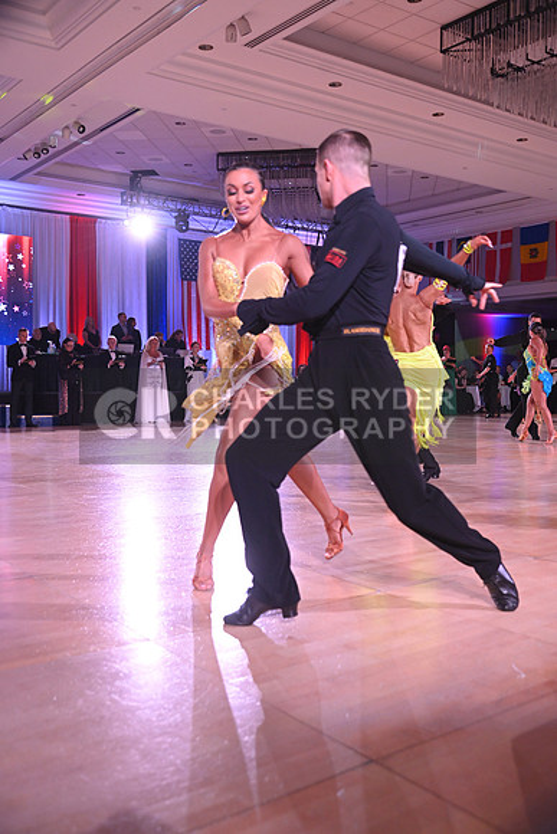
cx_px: 278
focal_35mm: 34
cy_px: 417
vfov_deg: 55.8
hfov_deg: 38.9
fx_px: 789
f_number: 4.5
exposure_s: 1/320
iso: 2500
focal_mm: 34
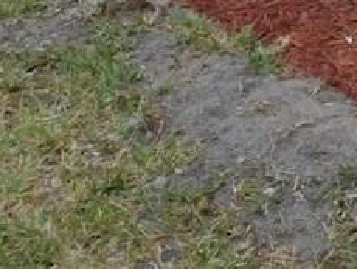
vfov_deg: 9.0
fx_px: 1652
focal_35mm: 160
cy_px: -173
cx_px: 543
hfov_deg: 11.8
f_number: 3.5
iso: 125
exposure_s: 1/800
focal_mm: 6.3
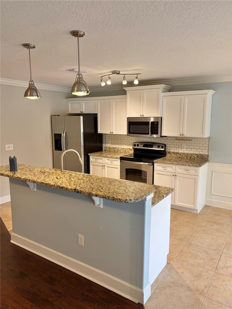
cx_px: 116
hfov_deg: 53.1
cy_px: 154
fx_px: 232
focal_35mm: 26
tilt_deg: -8.8
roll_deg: +0.0
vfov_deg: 67.3
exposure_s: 1/60
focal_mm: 5.96
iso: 100
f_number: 1.6
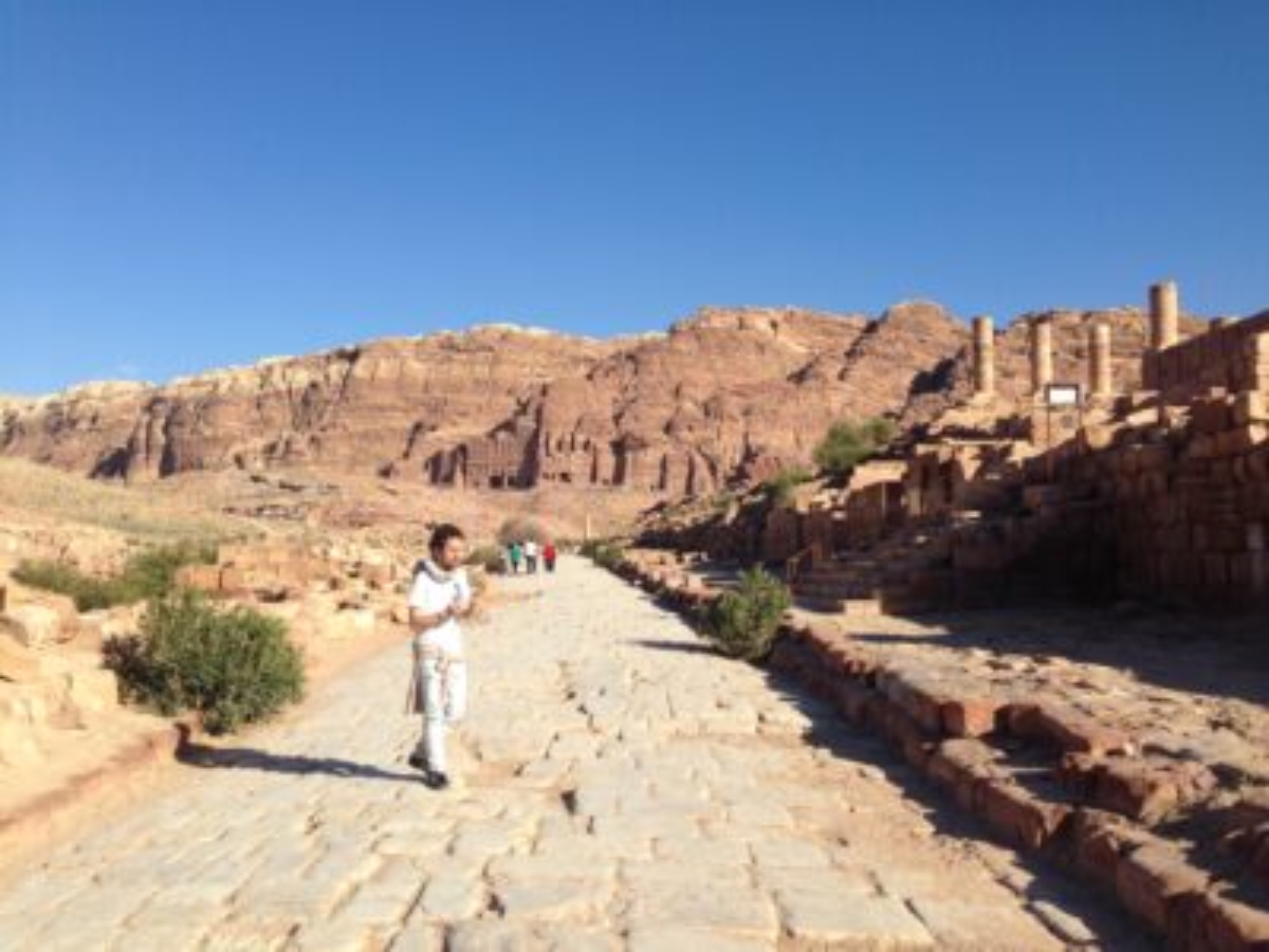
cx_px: 634
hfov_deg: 55.4
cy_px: 476
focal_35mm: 33
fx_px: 1210
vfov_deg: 42.9
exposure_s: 1/1869
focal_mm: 4.12
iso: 50
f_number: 2.4
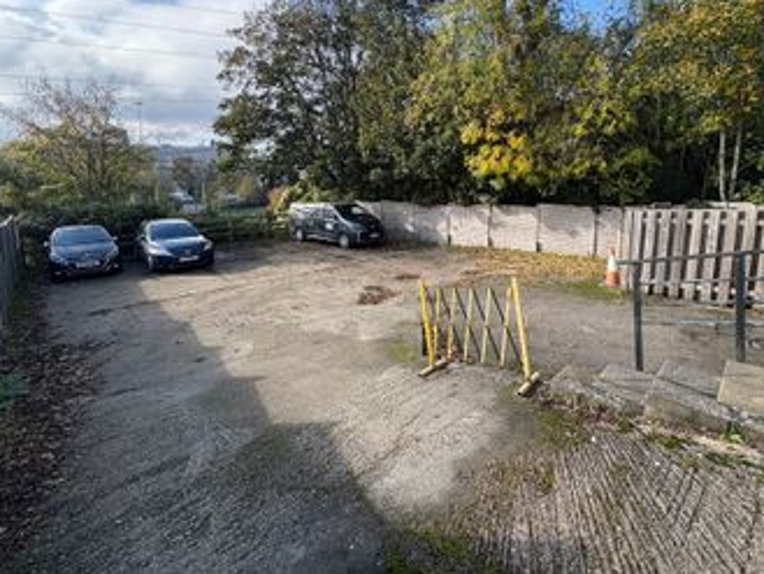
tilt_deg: -6.8
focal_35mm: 17
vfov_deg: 73.9
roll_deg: +0.3
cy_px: 228
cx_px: 402
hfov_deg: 90.9
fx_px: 375
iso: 64
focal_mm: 2.22
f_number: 2.2
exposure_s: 1/596
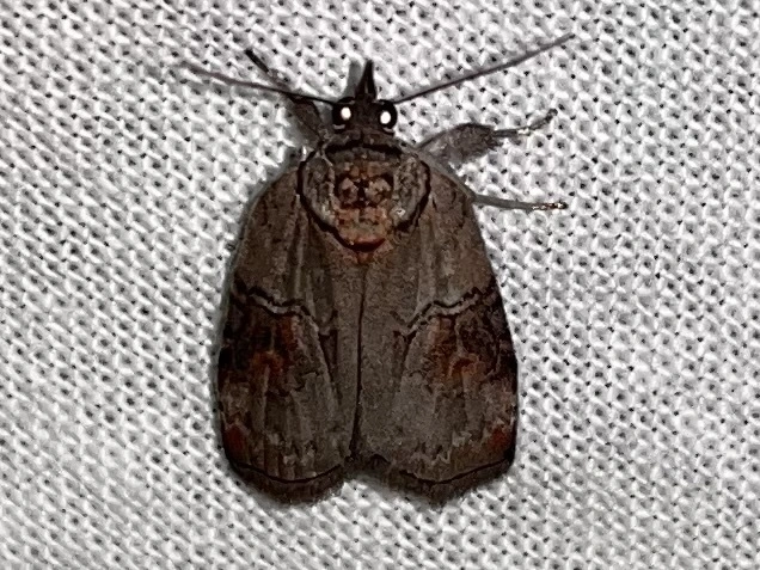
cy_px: 285
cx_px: 380
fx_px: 571
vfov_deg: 53.1
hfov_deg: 67.3
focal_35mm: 26
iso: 32
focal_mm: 5.1
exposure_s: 1/1096
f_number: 1.6
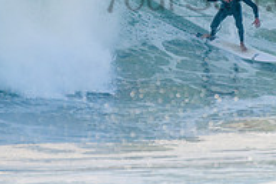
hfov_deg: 1.4
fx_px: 11524
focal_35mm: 1502
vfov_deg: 0.9
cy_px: -22
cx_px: 249
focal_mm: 500
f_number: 5.6
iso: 320
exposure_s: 1/1600
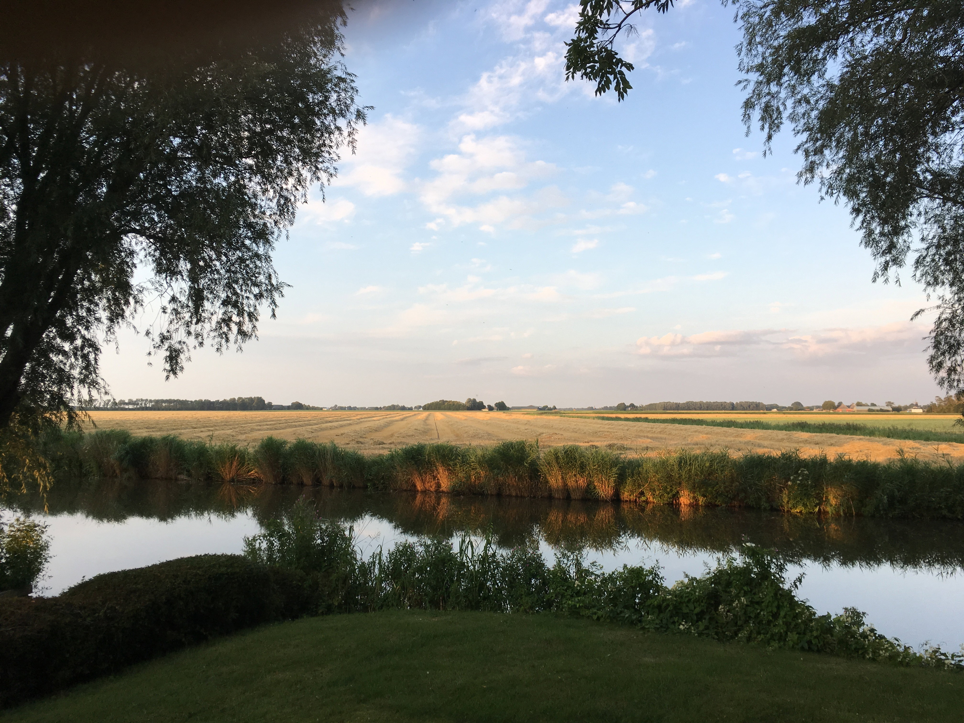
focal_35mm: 29
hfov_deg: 61.7
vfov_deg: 48.2
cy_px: 362
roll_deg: +0.7
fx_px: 808
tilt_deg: +3.4
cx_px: 482
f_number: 2.2
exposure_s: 1/184
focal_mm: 4.15
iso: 25
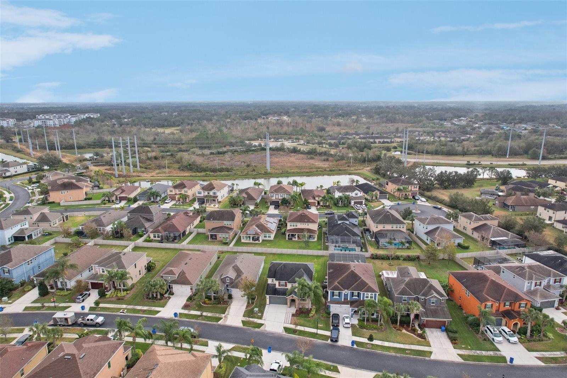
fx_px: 346
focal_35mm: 22
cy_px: 189
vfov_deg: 57.2
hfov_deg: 78.6
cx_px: 284
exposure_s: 1/500
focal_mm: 8.4
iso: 400
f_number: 2.8
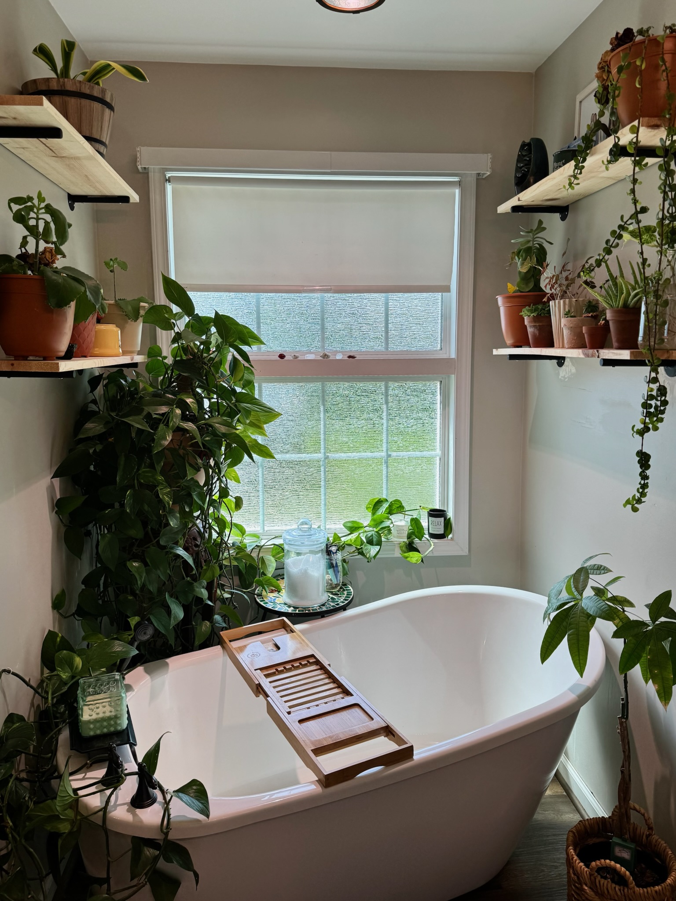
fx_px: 625
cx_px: 338
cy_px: 450
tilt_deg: -7.2
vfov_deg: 71.6
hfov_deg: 56.8
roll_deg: +2.9
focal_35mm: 24
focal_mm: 6.76
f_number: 1.78
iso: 80
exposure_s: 1/539
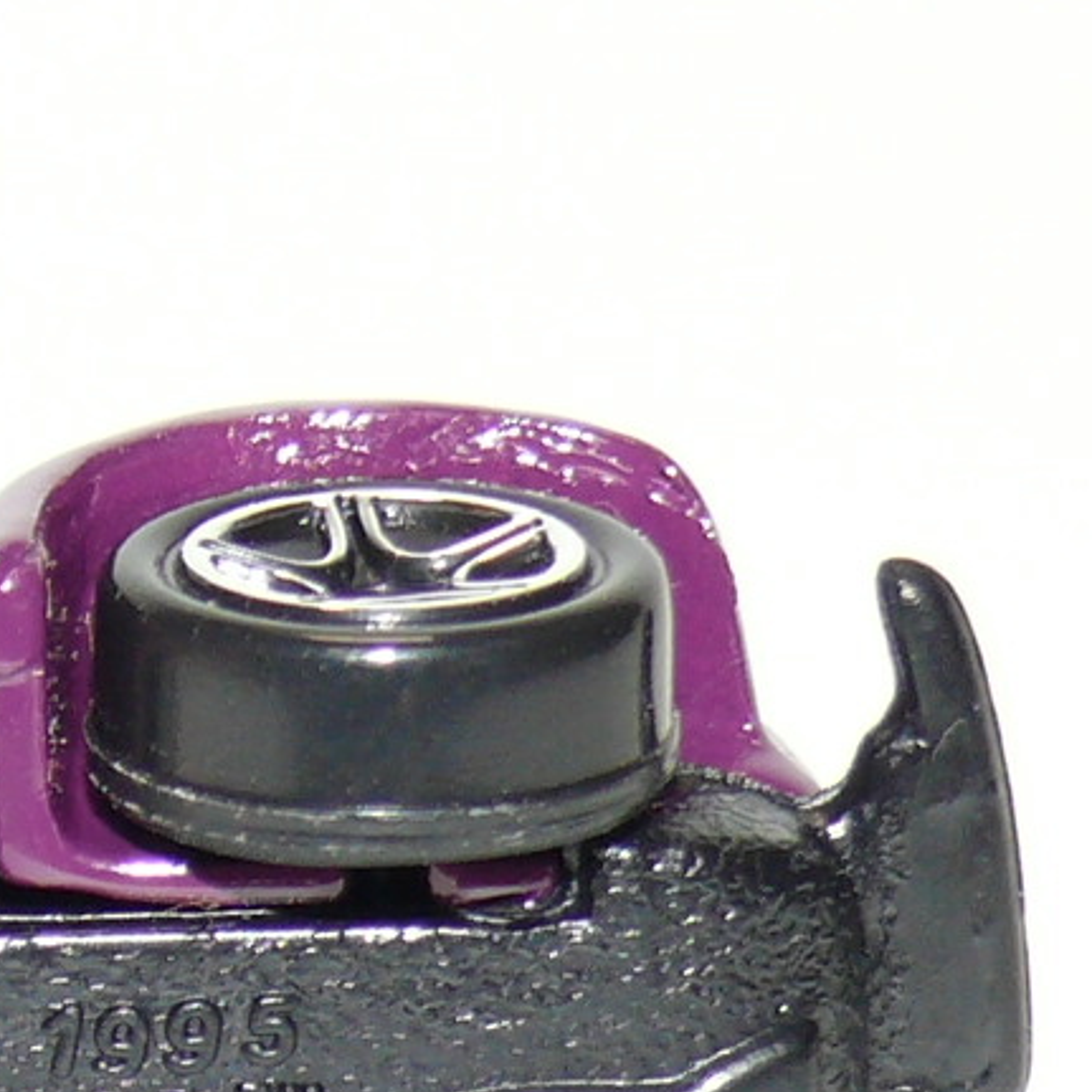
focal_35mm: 338
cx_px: -725
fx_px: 12063
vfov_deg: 5.2
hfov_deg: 5.1
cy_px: 1350
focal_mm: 13.6
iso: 100
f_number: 4
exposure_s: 1/30
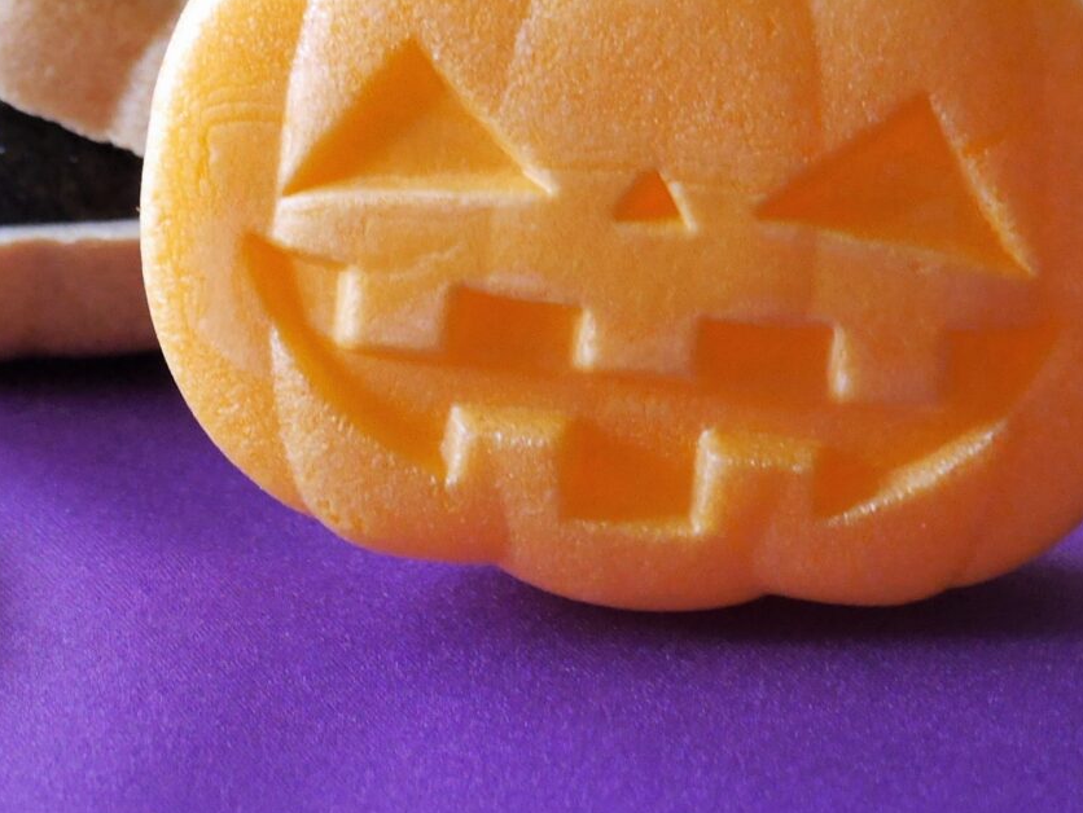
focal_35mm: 447
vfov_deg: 3.3
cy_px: -271
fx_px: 13993
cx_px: -49
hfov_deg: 4.4
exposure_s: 1/160
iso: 1000
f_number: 5.5
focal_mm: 73
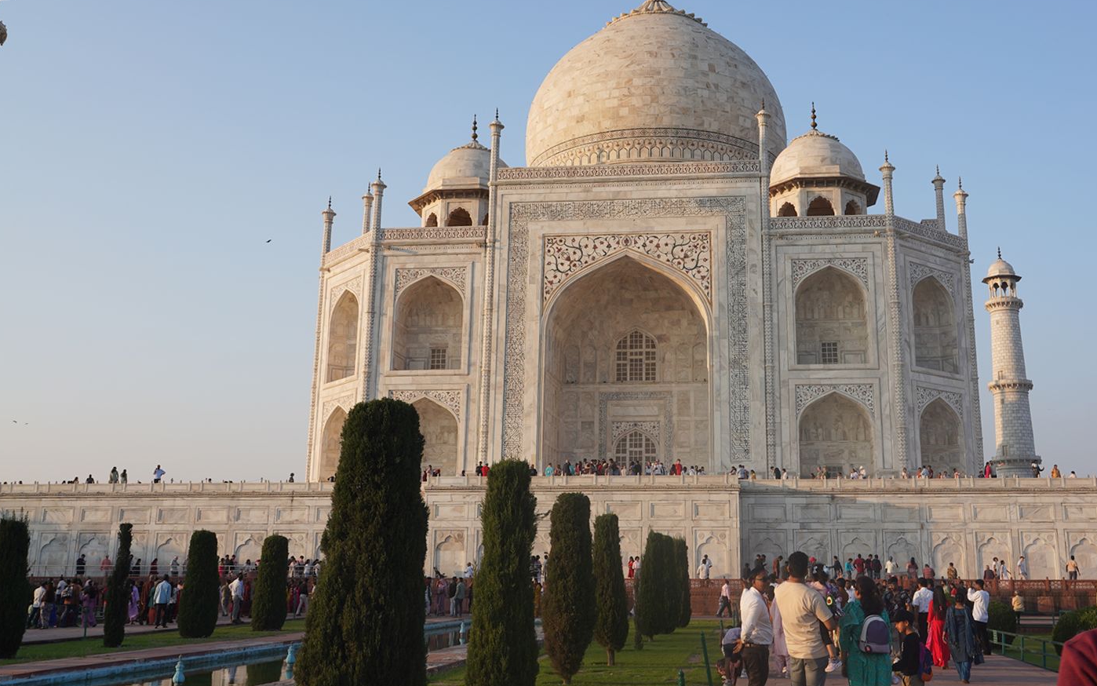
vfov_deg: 36.2
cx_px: 638
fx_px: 1046
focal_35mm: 35
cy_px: 273
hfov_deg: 55.1
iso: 100
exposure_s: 1/100
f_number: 10
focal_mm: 24
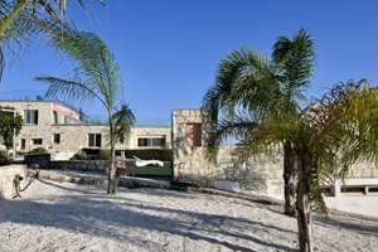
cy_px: 116
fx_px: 336
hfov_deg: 58.7
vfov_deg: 41.1
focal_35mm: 32
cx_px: 178
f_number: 10
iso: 200
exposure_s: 1/400
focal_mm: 24
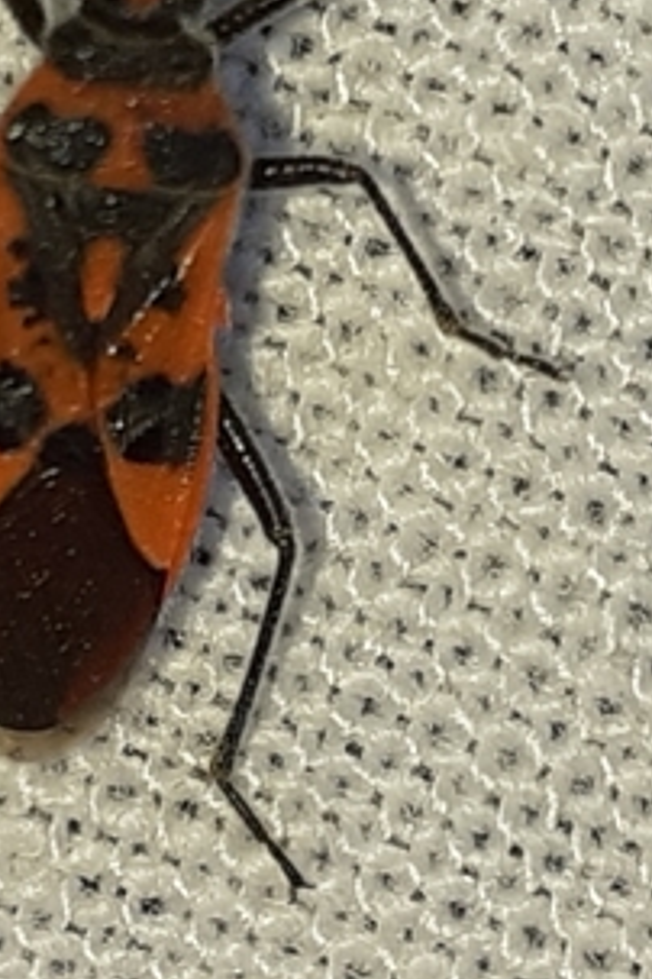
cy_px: 288
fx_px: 2146
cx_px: 34
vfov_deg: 25.5
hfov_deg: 17.0
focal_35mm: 79
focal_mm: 3.6
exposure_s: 1/524
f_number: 1.9
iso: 40
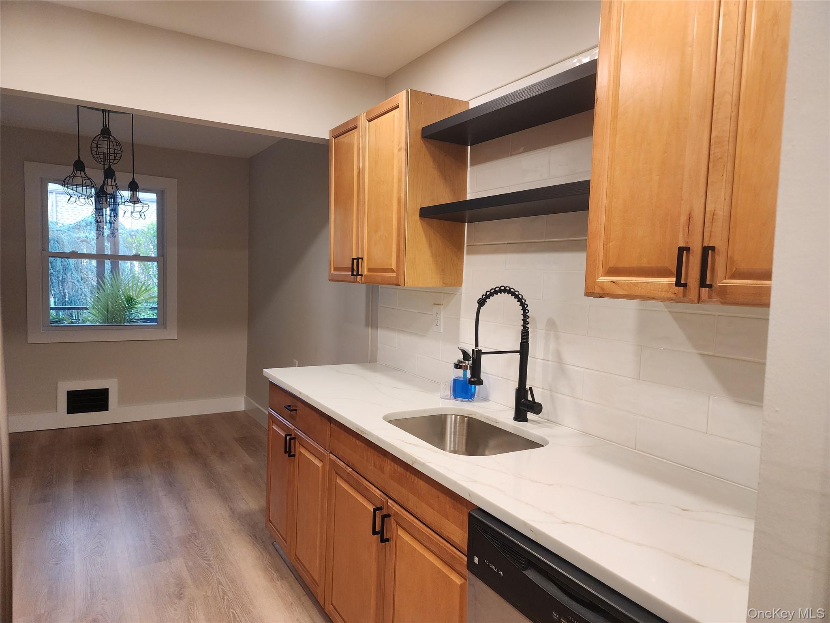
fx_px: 551
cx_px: 415
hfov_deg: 73.9
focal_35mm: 23
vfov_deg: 58.9
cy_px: 312
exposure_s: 1/120
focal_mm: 6.4
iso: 250
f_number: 1.8
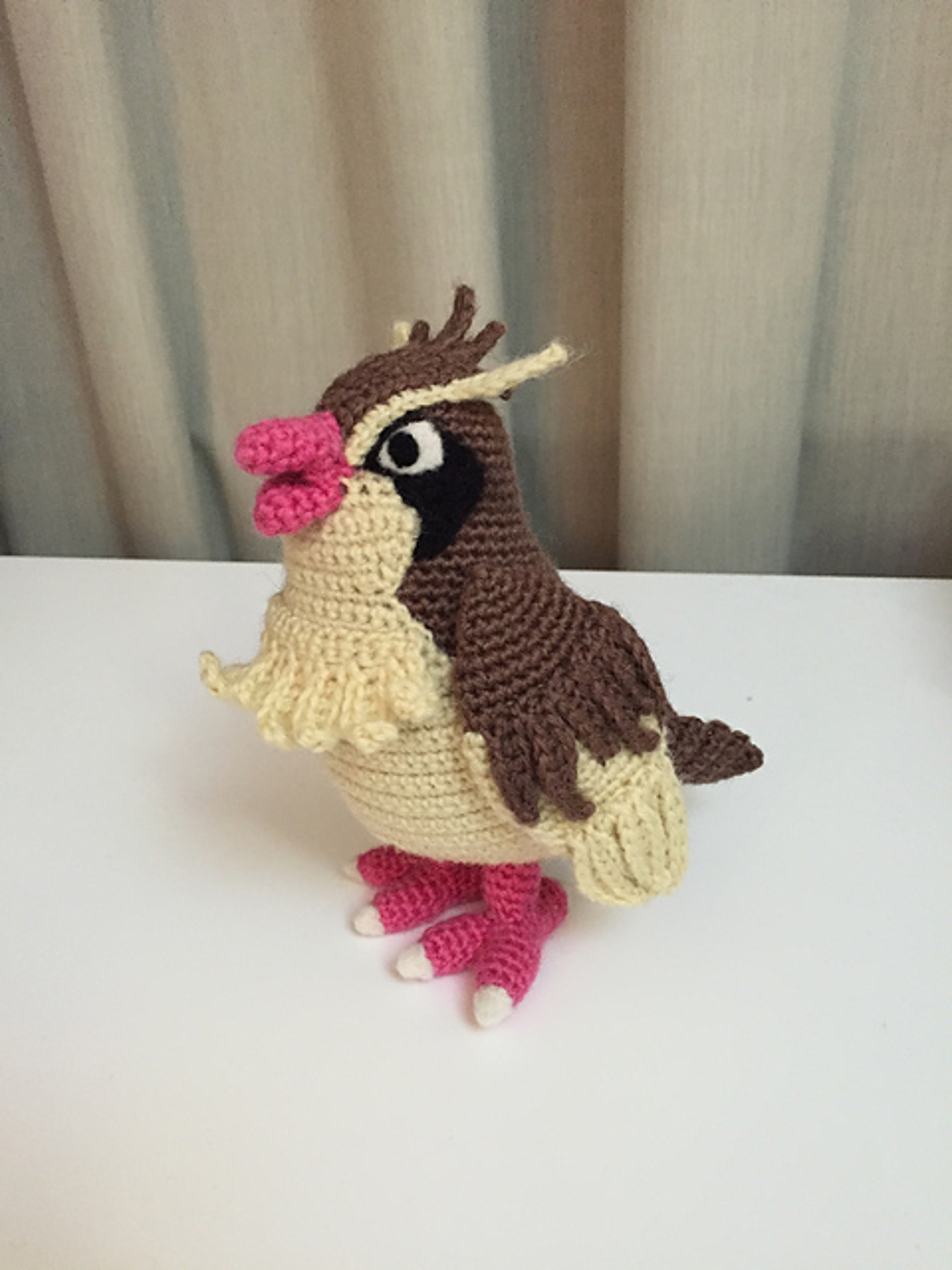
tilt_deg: -23.9
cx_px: 476
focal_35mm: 29
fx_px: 1063
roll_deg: +3.8
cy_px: 635
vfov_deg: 61.7
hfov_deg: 48.2
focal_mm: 4.15
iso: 320
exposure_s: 1/17
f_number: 2.2
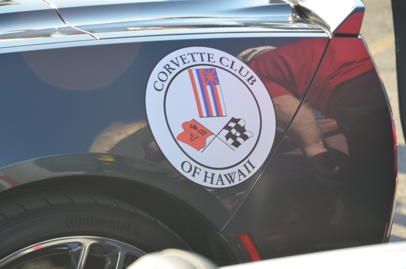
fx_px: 2532
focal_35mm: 225
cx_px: 203
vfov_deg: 6.1
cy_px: 134
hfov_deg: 9.2
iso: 200
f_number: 10
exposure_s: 1/80
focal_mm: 150
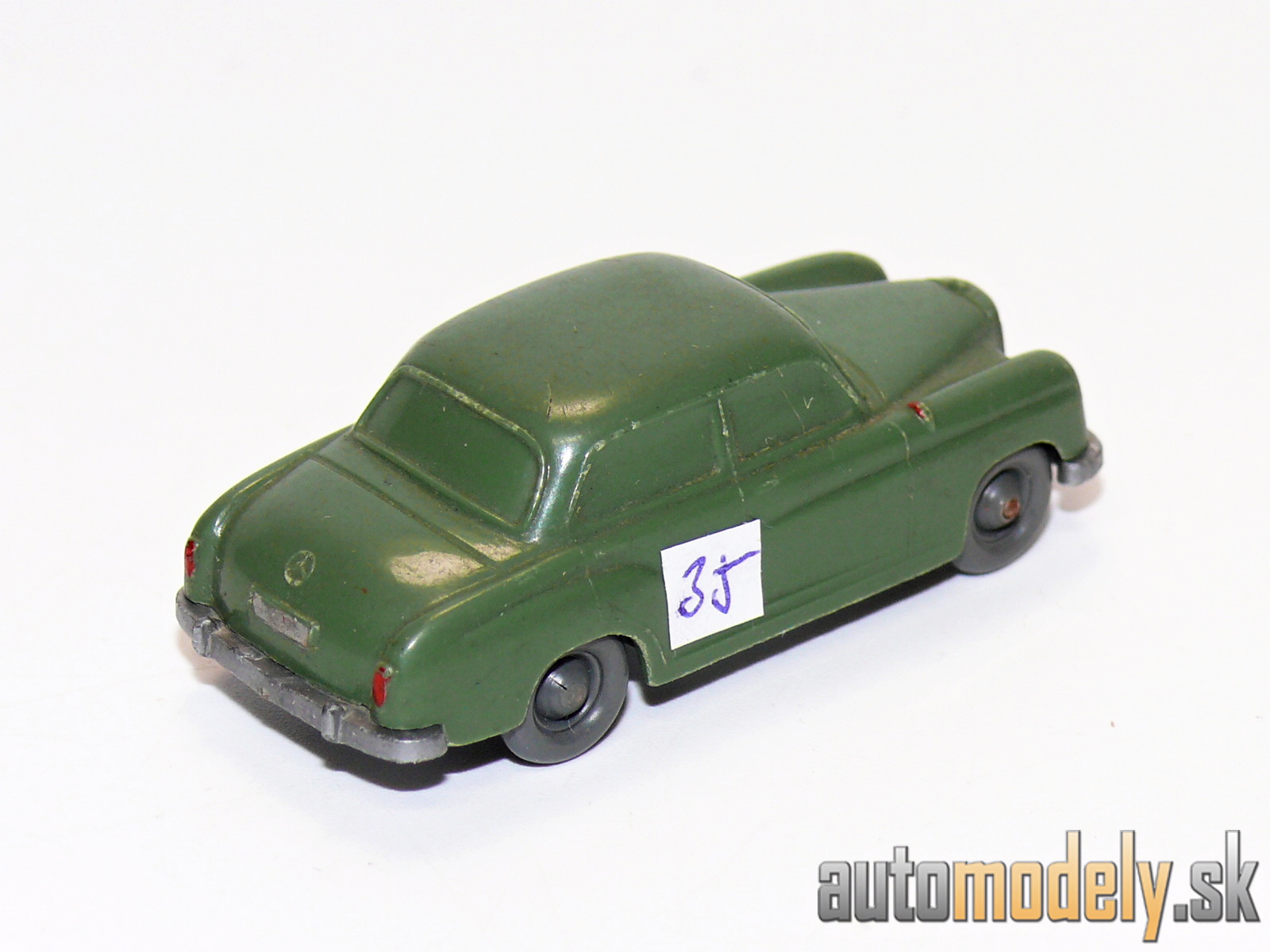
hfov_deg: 12.6
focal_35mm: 157
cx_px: 635
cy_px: 476
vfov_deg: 9.5
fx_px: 5760
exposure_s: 1/30
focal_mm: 18.6
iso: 100
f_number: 4
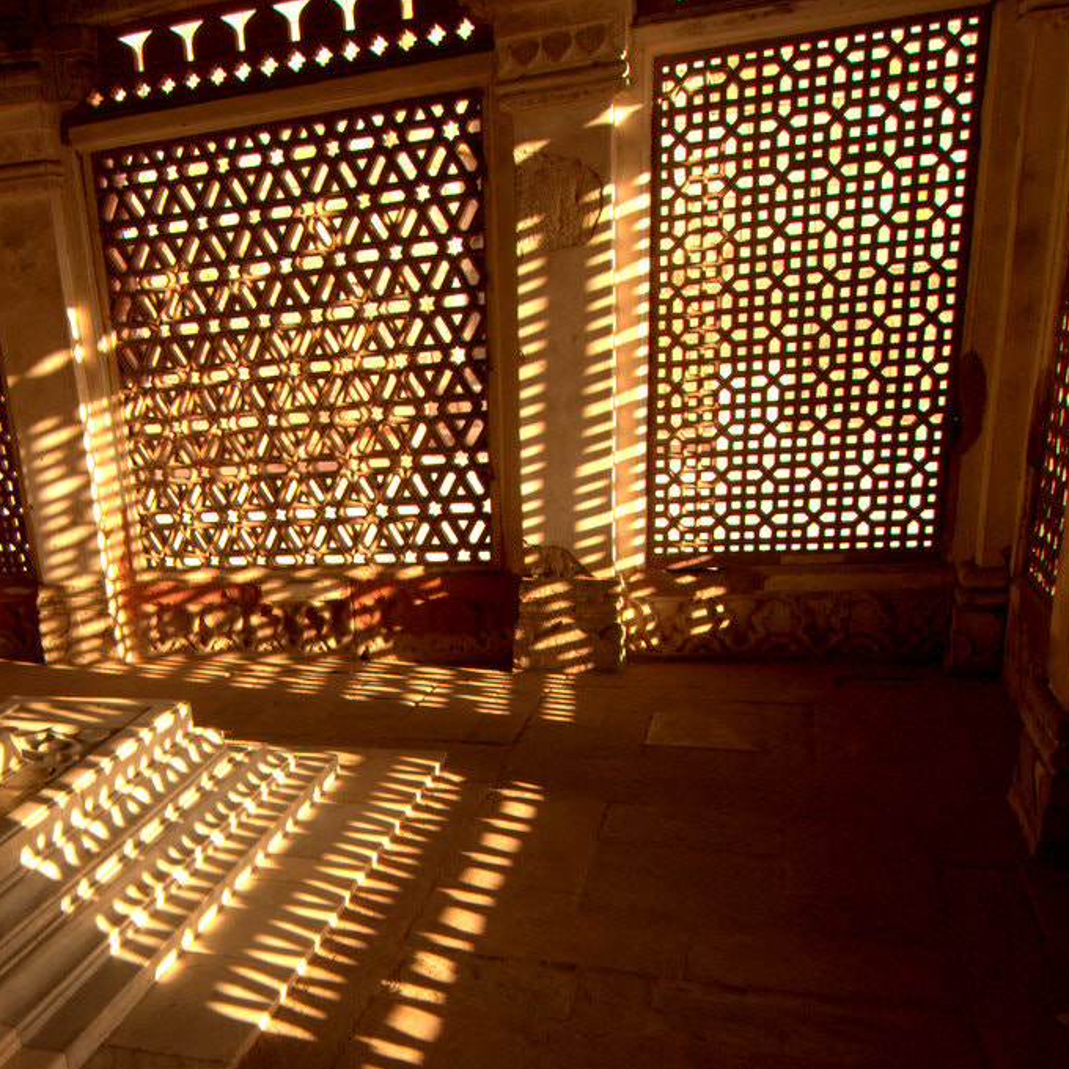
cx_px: 274
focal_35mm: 33
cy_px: 785
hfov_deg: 47.9
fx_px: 1153
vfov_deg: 48.1
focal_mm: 11
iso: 640
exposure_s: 1/60
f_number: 6.3
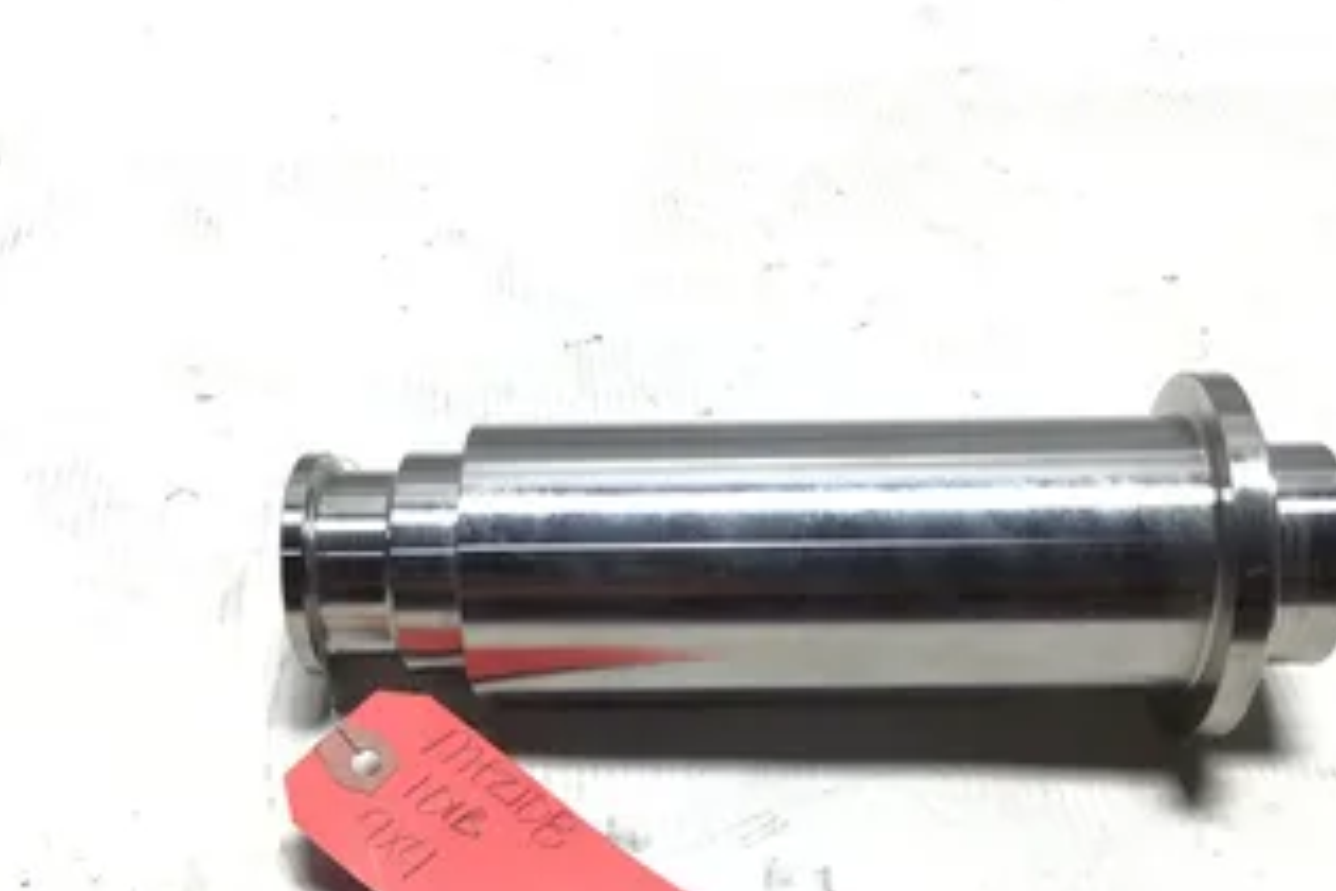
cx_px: 755
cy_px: 619
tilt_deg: -46.5
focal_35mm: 41
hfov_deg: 47.3
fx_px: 1521
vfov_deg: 32.3
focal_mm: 3.3
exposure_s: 1/120
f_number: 2.4
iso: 32
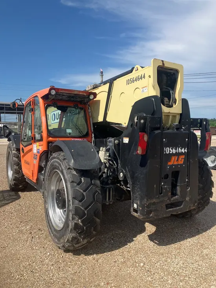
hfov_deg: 49.8
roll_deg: -0.7
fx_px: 233
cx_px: 108
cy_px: 144
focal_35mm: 28
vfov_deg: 63.4
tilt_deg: -2.3
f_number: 1.8
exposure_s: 1/2208
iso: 32
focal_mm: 3.99
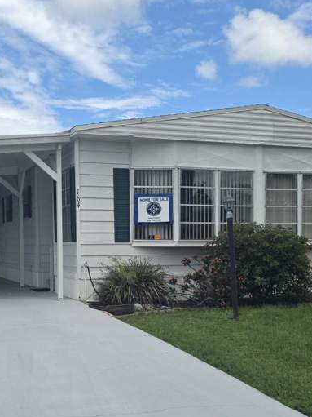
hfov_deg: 30.2
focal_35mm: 48
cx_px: 122
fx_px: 577
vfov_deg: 39.2
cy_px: 276
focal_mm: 6.25
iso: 80
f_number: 1.7
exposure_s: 1/4648
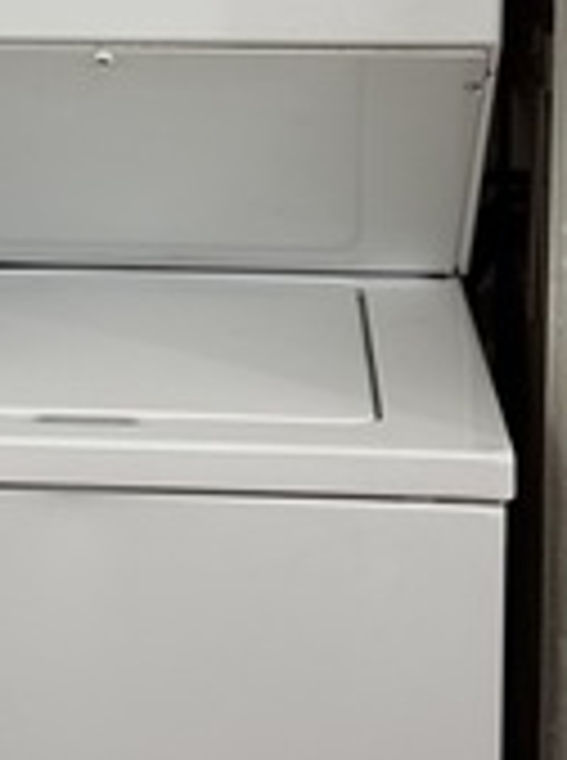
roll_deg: +0.8
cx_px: 112
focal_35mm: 95
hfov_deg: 15.4
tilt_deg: -8.4
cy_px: 43
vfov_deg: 20.2
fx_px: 2083
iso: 160
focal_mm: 6.76
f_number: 1.78
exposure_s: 1/60
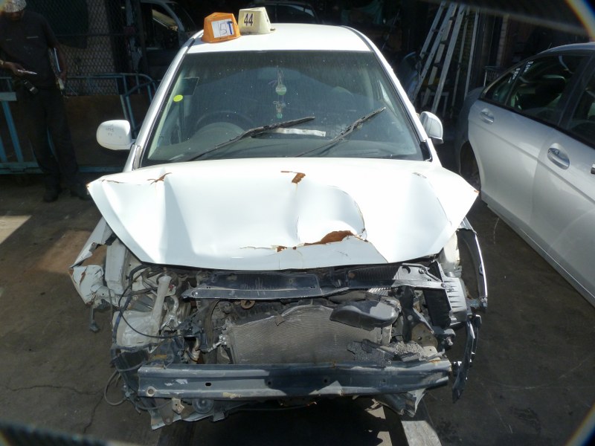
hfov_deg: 69.4
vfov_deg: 54.9
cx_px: 298
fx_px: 430
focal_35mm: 25
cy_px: 223
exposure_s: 1/250
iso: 125
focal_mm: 4.5
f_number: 5.6
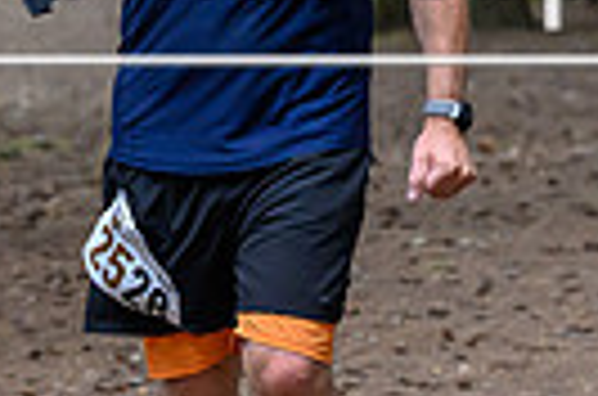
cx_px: 306
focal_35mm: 306
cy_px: -52
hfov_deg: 6.7
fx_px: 5071
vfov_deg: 4.5
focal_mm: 70
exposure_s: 1/640
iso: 3600
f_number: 3.5
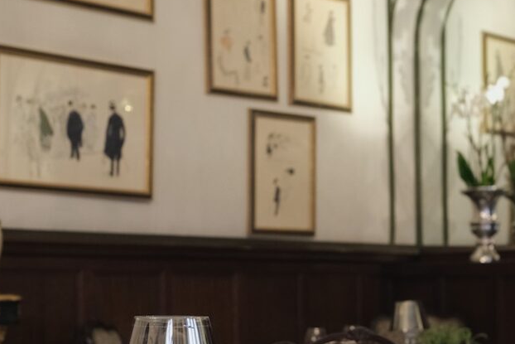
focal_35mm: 81
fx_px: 1159
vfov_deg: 16.8
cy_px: 266
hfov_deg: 24.9
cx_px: 347
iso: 1600
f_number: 2.8
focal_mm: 23
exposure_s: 1/125
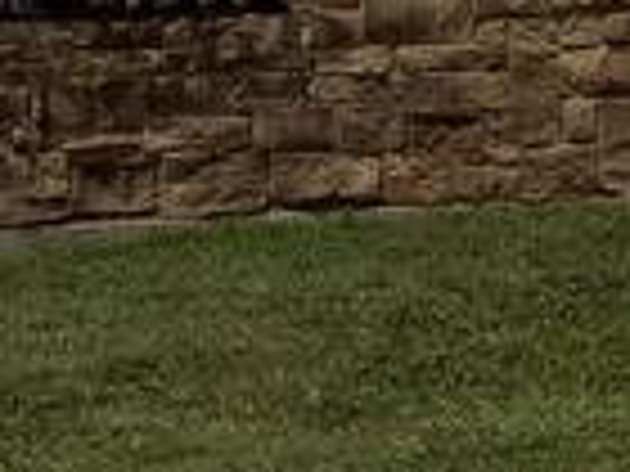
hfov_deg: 9.6
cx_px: 1656
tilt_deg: -1.3
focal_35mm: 176
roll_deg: +1.1
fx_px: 3203
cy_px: -108
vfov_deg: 8.3
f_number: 1.78
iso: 80
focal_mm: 6.76
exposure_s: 1/11905
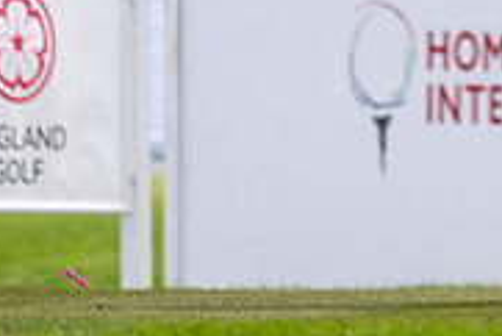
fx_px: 13383
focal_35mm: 959
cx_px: 582
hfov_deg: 2.1
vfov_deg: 1.4
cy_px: -187
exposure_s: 1/2500
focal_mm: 300
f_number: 4.5
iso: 400
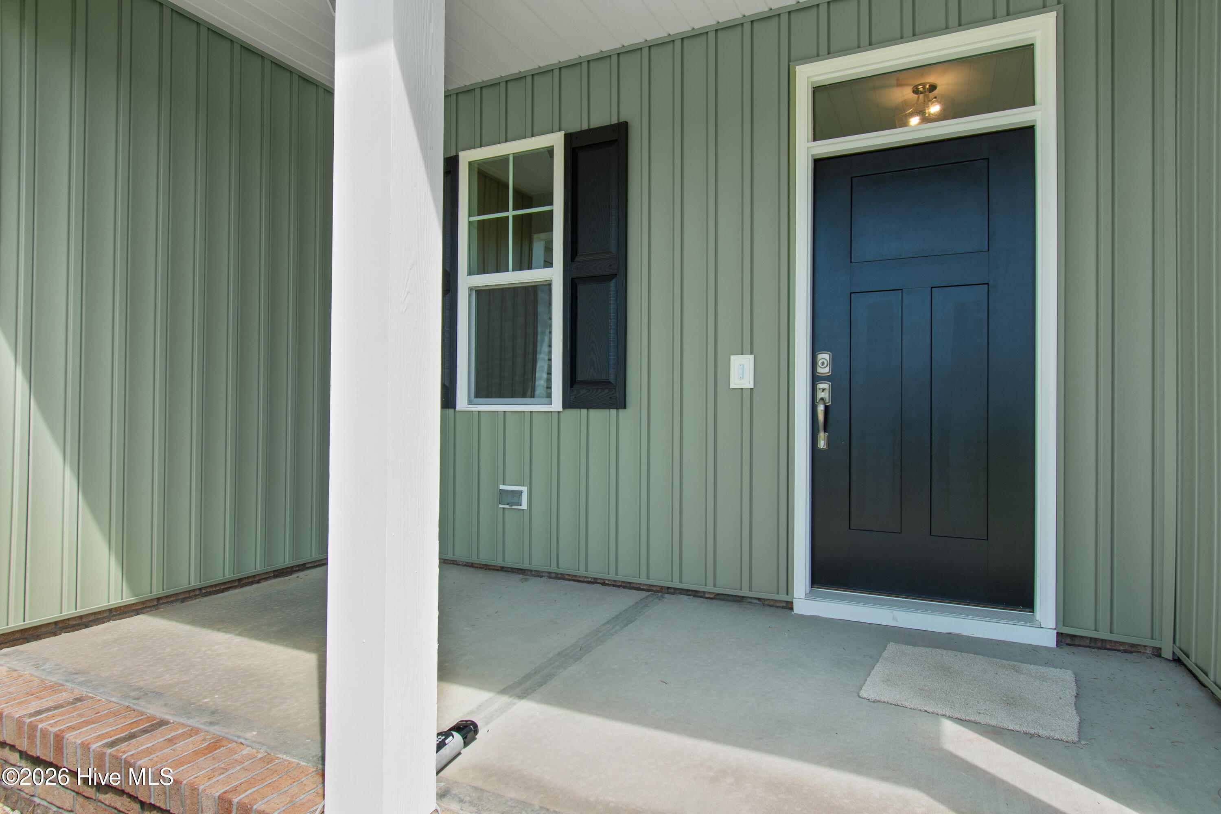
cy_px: 407
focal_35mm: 19
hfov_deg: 86.9
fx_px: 644
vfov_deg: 64.6
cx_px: 610
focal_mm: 13
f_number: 7.1
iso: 100
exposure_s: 1/200
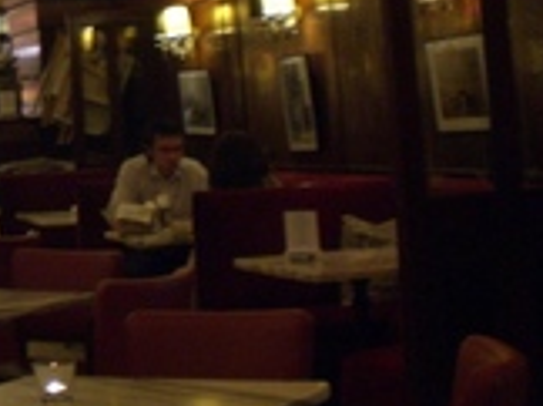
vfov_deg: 15.3
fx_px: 1472
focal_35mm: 94
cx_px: -114
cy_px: -34
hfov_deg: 19.6
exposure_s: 1/6
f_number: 3.1
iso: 200
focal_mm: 6.3
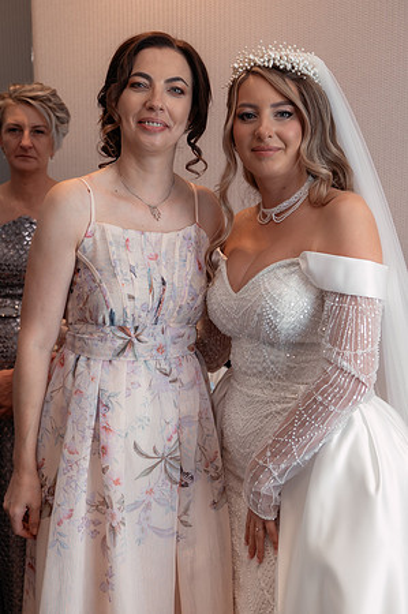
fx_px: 768
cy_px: 307
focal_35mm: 45
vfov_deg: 43.6
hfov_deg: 29.8
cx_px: 204
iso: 640
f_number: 2.8
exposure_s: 1/200
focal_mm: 30
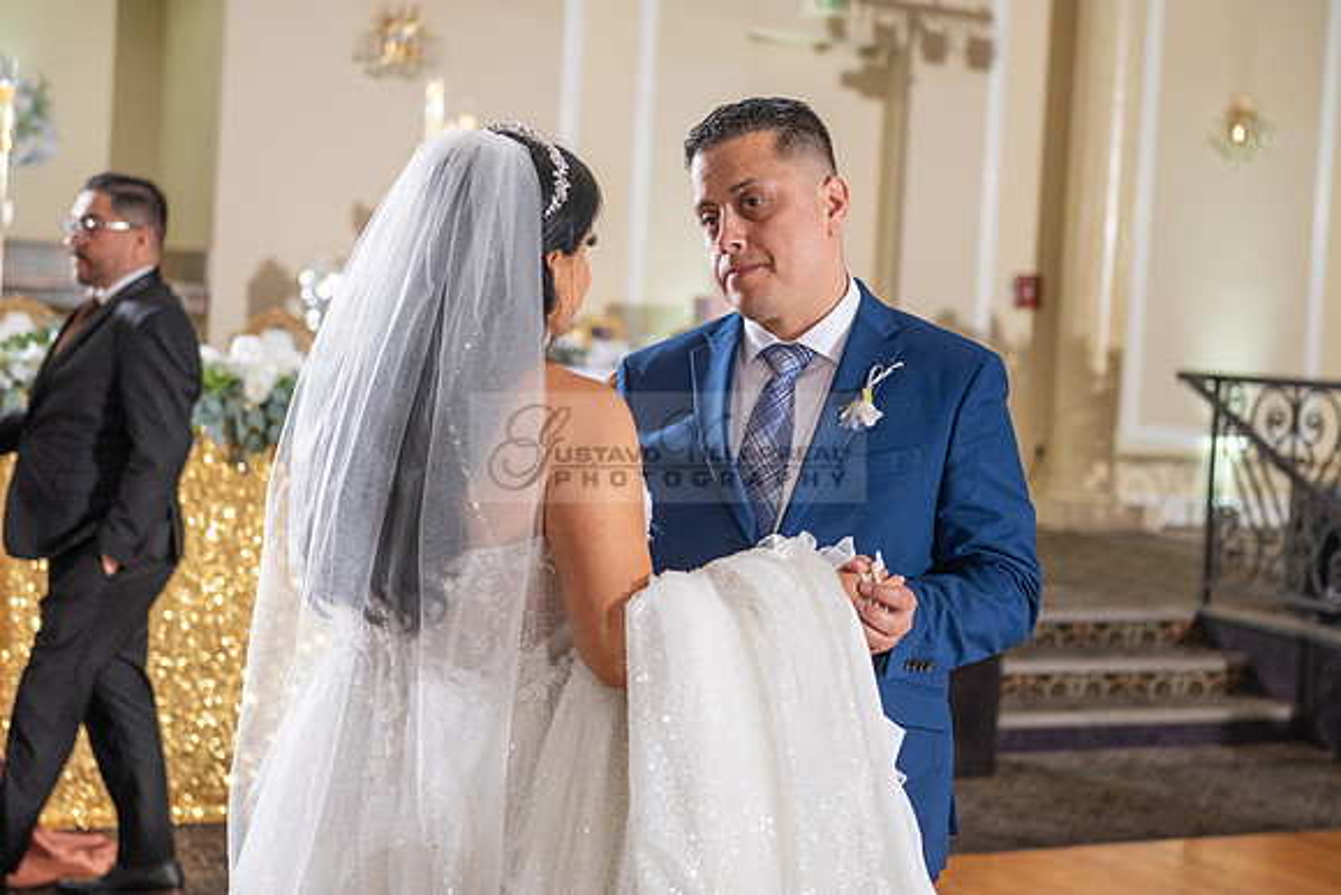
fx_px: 2608
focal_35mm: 70
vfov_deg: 19.5
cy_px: 448
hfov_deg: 28.8
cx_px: 670
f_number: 4
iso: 800
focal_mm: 70
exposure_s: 1/160
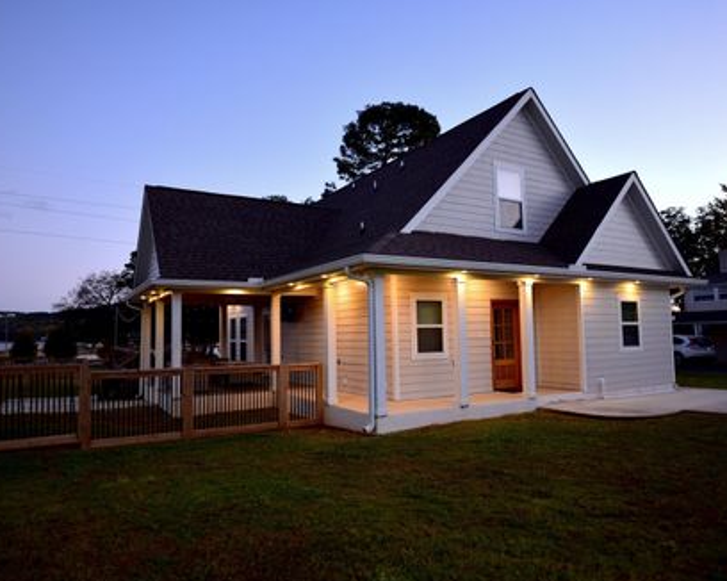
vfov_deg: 60.8
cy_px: 291
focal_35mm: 23
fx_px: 495
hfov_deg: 72.6
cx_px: 365
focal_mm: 20
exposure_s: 1/50
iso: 160
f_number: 1.8
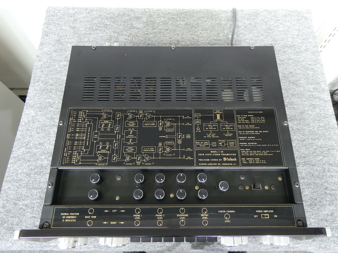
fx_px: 254
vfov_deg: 53.1
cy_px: 126
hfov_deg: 67.3
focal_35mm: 26
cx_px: 169
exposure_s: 1/2
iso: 200
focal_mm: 4.7
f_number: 3.4
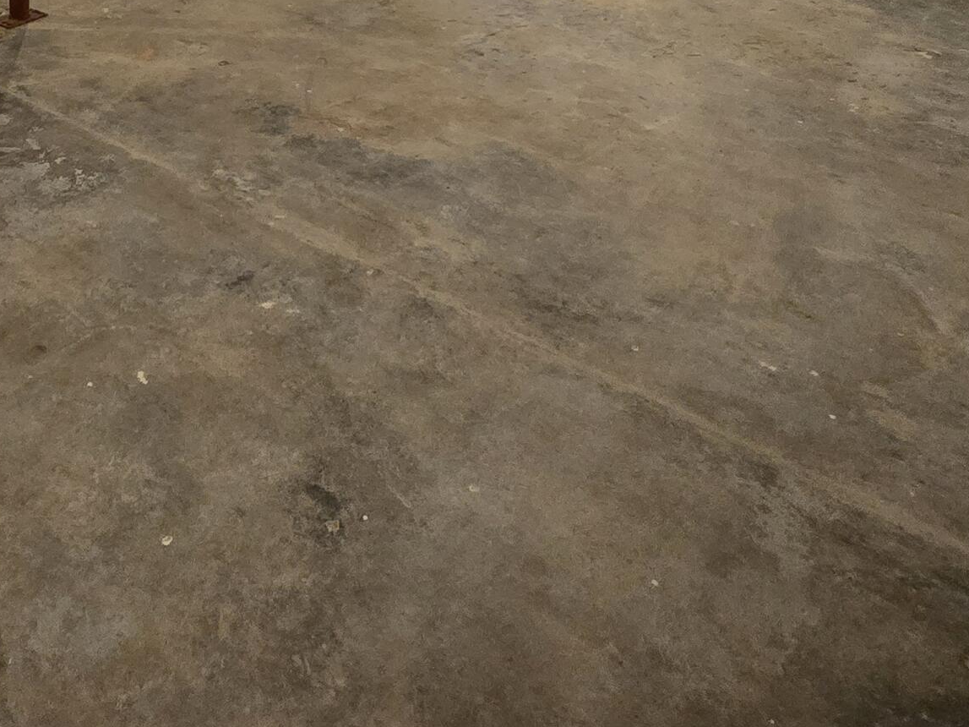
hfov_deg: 50.5
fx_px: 952
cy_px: -208
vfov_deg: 32.2
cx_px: 188
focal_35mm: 34
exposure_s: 1/60
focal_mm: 2.2
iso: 800
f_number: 2.2
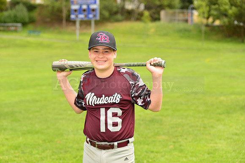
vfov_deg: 15.9
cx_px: 122
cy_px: 82
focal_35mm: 86
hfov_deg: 23.6
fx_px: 585
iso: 100
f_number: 5
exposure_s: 1/250
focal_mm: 86
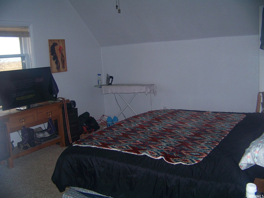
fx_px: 275
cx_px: 132
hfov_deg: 51.4
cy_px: 99
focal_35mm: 36
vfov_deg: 39.7
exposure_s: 1/125
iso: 64
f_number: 2.8
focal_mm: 5.85
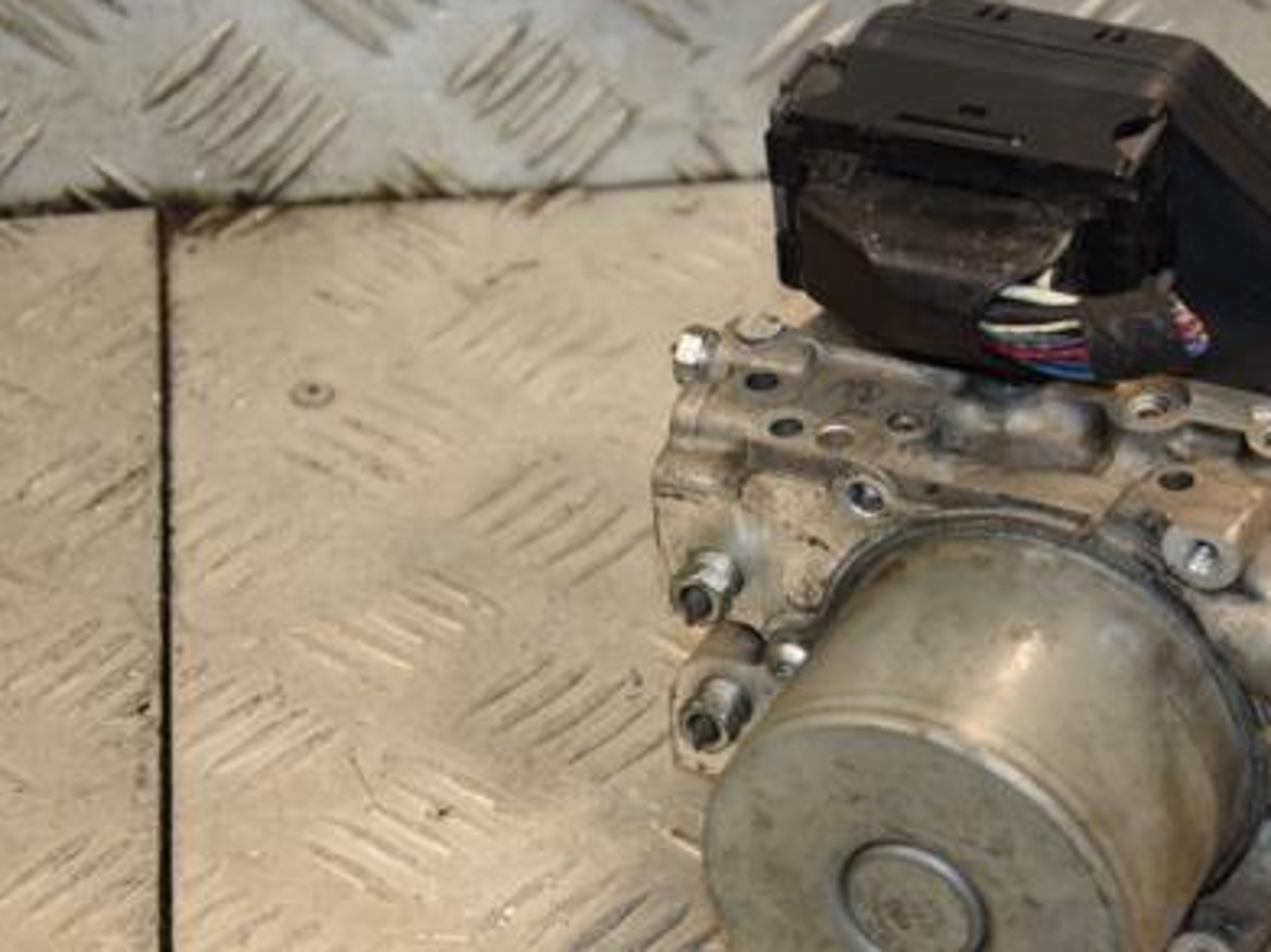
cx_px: 972
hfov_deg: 13.5
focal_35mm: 146
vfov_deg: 10.2
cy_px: 513
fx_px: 5359
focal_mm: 66
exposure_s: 1/200
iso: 800
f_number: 5.3
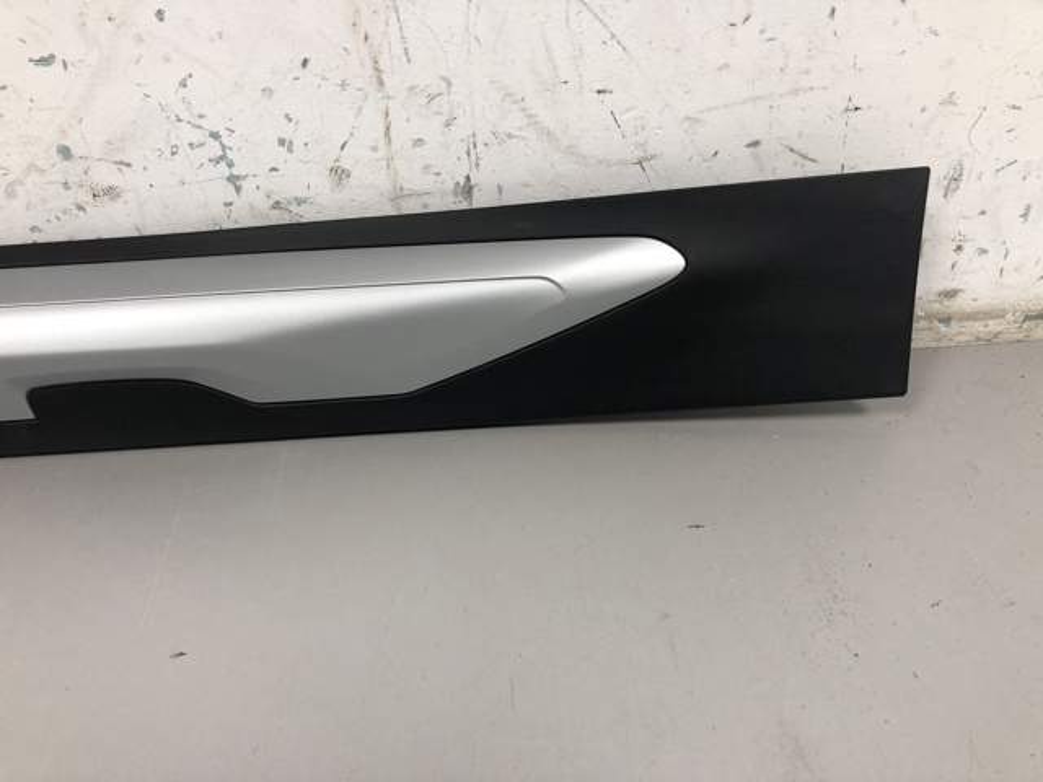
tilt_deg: -38.3
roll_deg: +4.3
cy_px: 391
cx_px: 522
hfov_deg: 63.4
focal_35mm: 28
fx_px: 844
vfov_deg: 49.7
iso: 32
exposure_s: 1/33
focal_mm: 4
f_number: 1.8
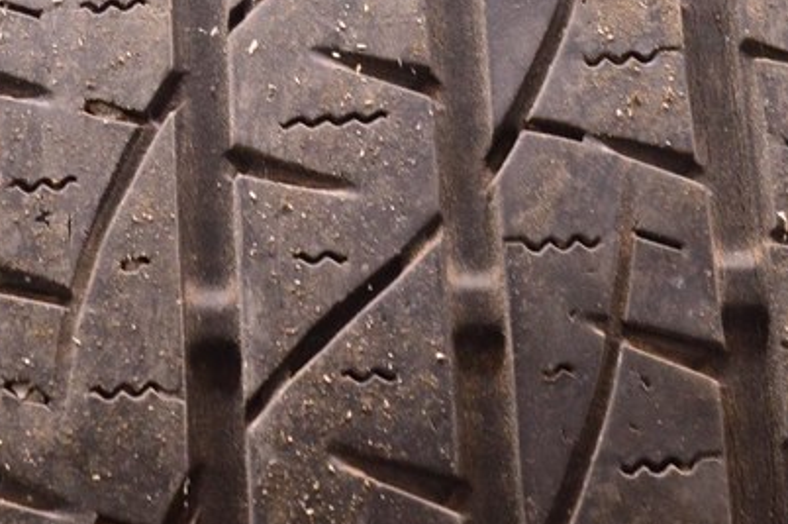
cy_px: -127
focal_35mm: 130
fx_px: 2842
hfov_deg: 15.8
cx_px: 347
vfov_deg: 10.3
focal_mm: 34
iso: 1600
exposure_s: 1/20
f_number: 8
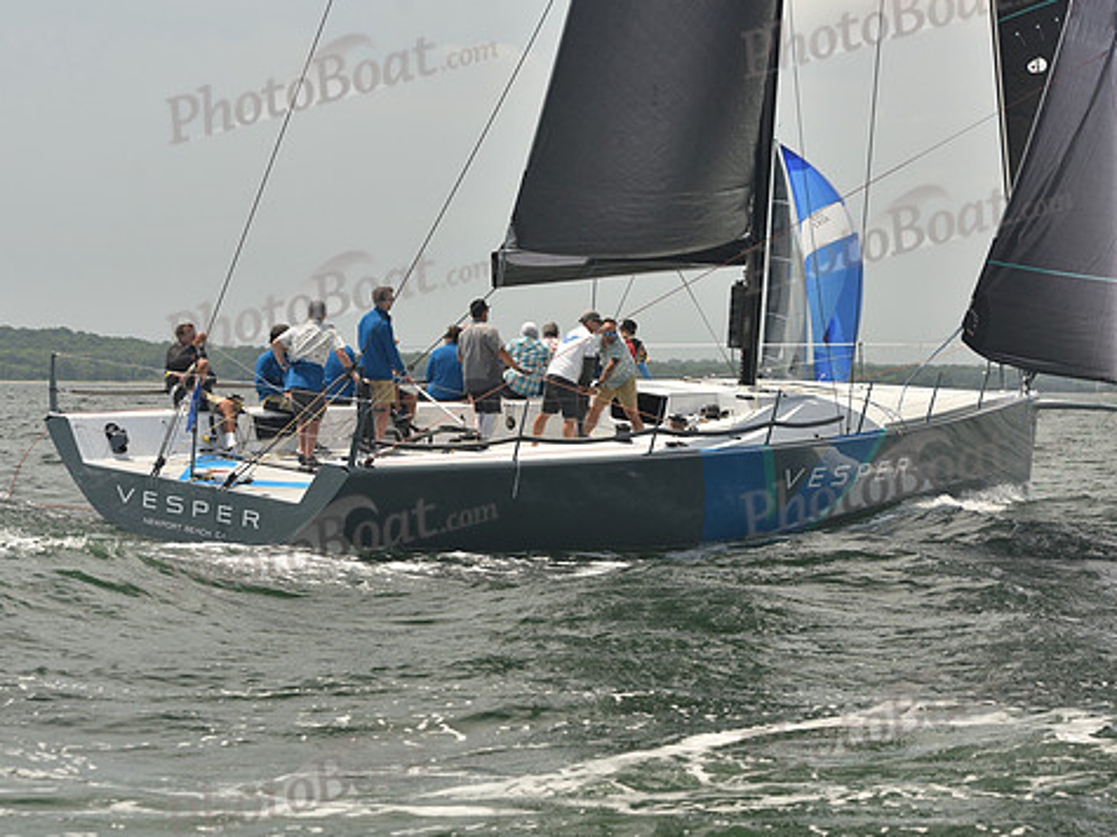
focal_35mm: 101
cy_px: 389
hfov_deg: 19.4
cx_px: 621
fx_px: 3258
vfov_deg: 14.6
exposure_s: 1/640
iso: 250
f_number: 5.6
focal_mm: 86
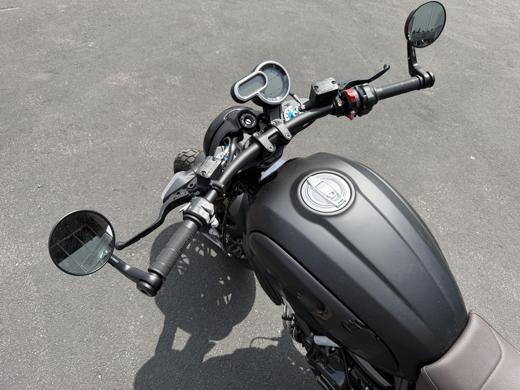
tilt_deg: -46.5
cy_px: 195
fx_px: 361
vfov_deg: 56.8
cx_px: 260
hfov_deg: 71.6
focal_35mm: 24
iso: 80
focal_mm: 6.76
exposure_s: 1/2110
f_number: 1.78
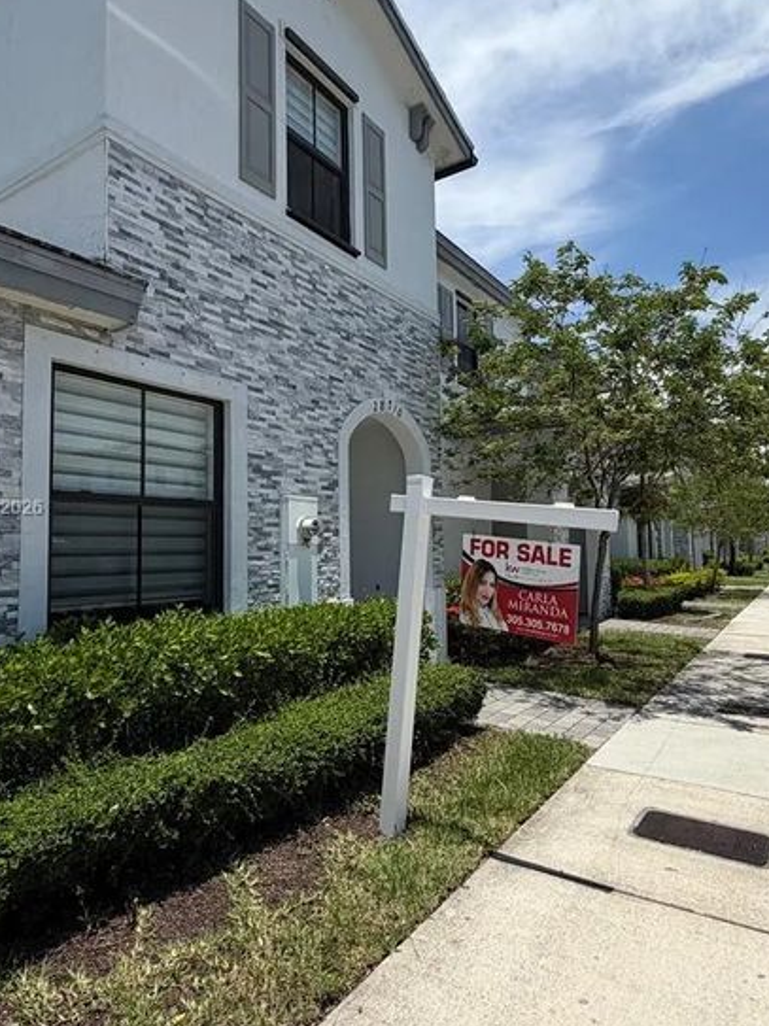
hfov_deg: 61.0
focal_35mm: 22
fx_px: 652
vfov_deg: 76.4
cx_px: 399
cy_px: 509
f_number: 2.2
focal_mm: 2.22
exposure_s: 1/1235
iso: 20
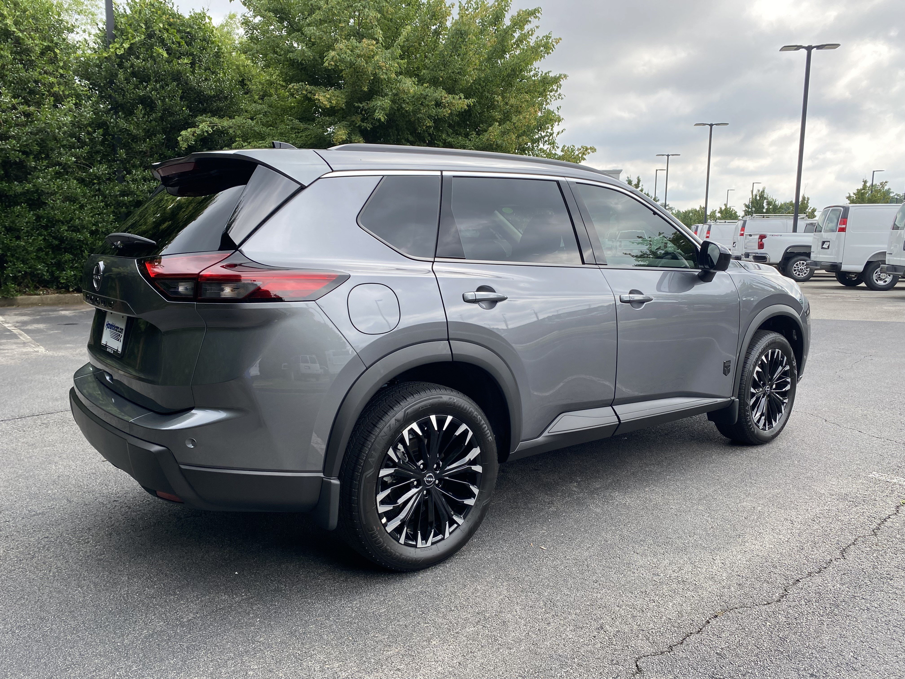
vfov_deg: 53.1
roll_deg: -0.5
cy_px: 340
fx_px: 680
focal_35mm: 26
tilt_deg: -6.9
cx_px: 452
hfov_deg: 67.3
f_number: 1.8
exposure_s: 1/633
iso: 32
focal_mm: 4.25
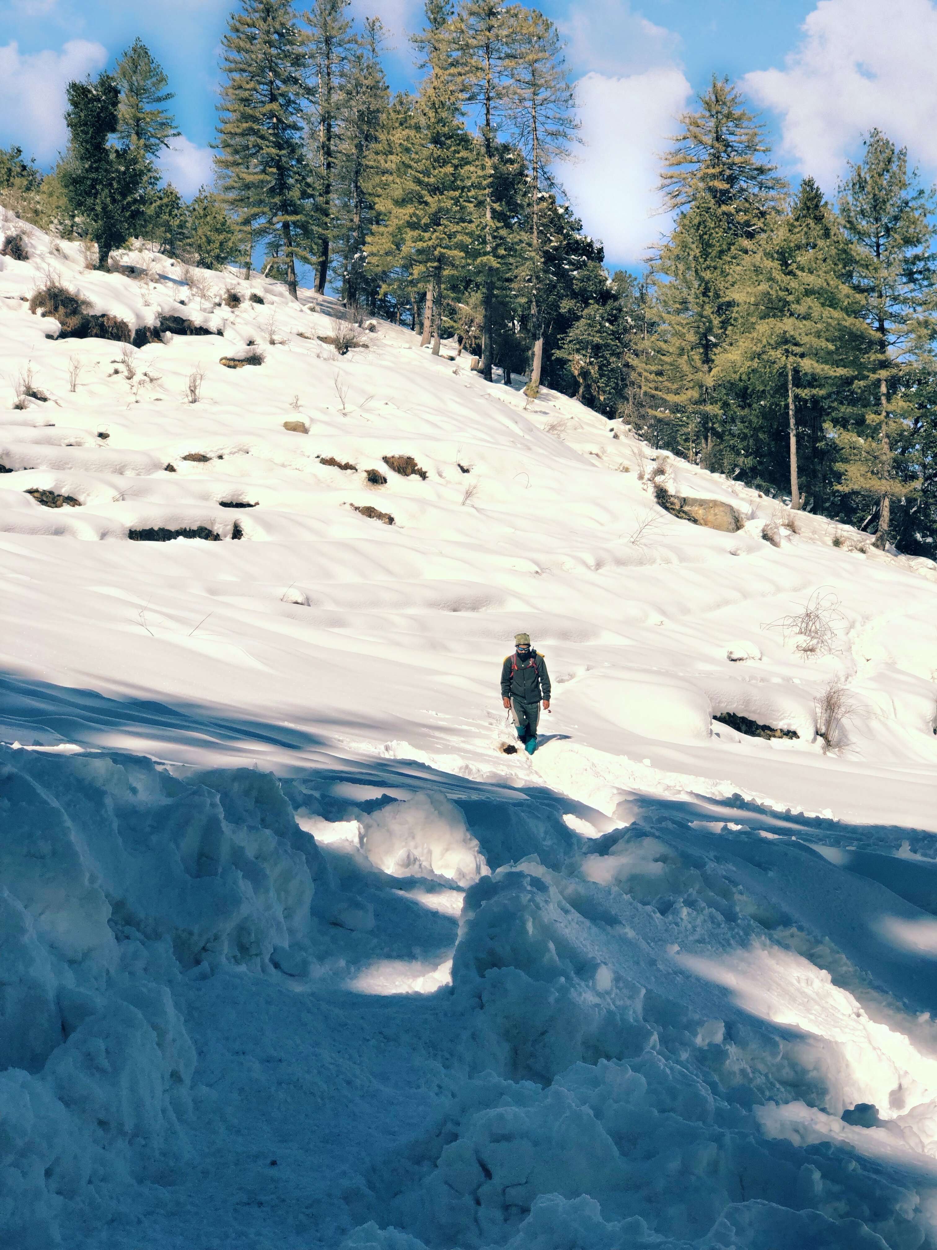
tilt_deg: +4.0
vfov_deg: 36.8
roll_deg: +1.9
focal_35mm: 52
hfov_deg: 28.0
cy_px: 625
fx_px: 1877
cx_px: 468
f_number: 2.4
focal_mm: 6
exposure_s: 1/2288
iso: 16
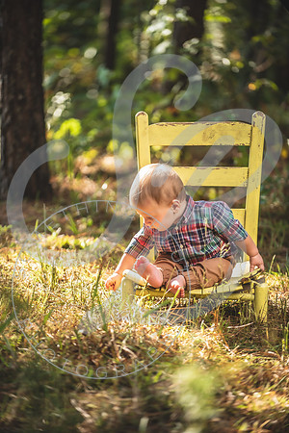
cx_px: 144
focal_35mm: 170
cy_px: 216
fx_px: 2047
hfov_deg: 8.1
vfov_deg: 12.1
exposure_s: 1/250
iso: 100
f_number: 2.8
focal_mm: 170
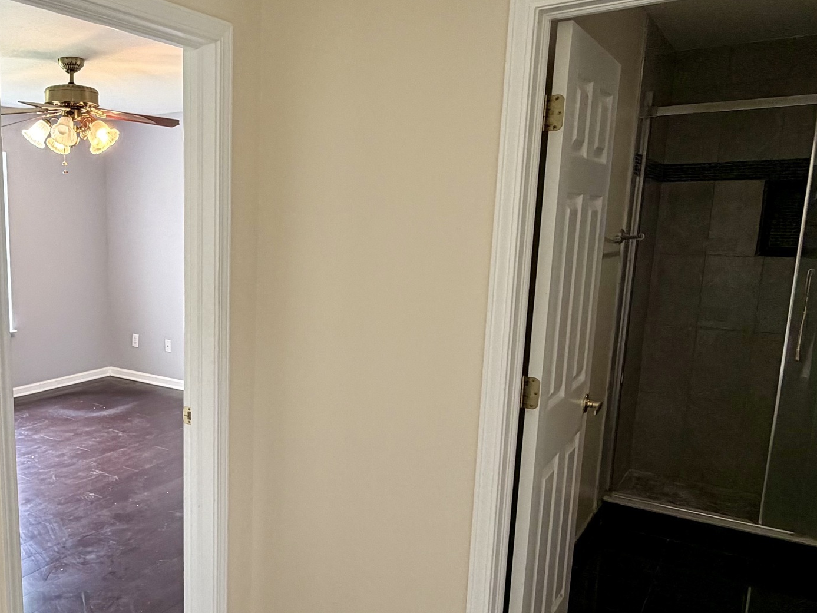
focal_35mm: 31
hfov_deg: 54.7
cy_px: 346
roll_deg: +0.5
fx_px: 732
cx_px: 176
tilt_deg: -10.3
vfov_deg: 45.4
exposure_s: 1/60
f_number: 2.2
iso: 200
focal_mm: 2.22
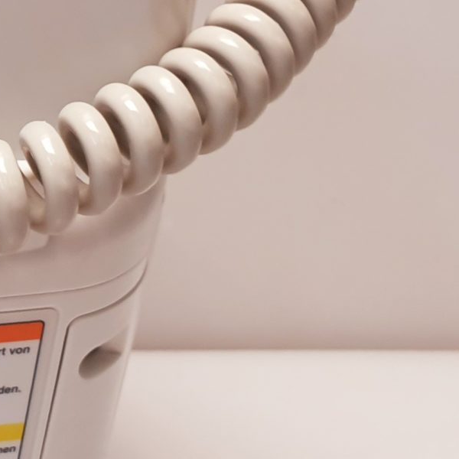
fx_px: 1470
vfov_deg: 17.6
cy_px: 86
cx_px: -428
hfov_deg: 14.9
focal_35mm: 98
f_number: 2.4
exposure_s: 1/50
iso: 64
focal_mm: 4.3
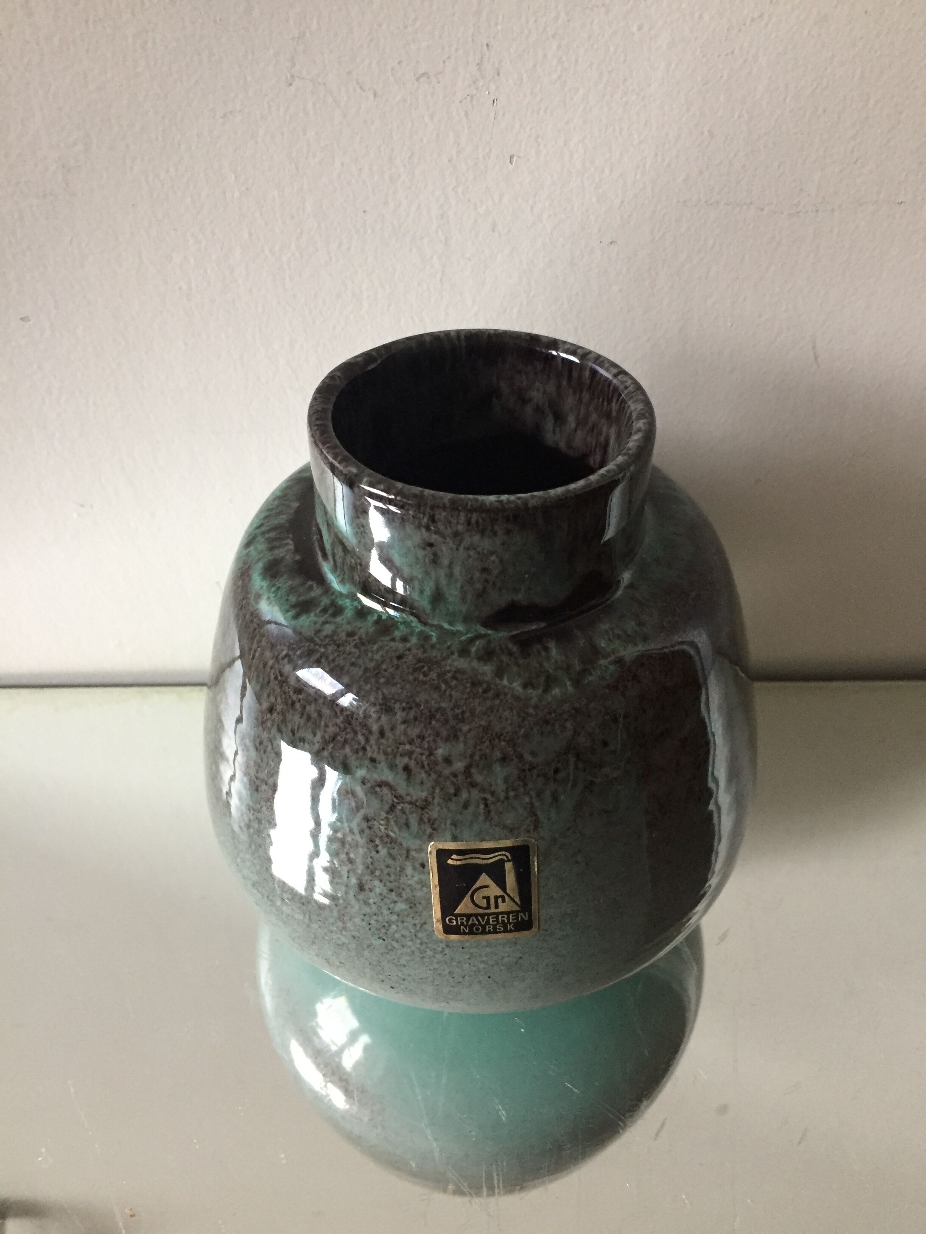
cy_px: 617
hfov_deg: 48.2
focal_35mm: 29
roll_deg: +1.5
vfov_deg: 61.7
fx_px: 1034
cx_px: 463
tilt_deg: -43.8
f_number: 2.2
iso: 200
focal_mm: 4.15
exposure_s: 1/33
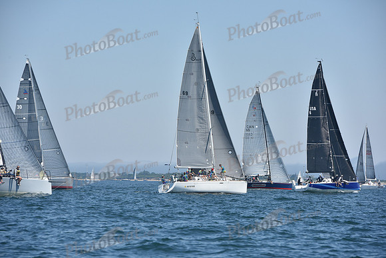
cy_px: 129
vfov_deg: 6.9
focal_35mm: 200
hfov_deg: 10.3
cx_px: 193
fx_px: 2145
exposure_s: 1/1250
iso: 320
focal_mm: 200
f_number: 9
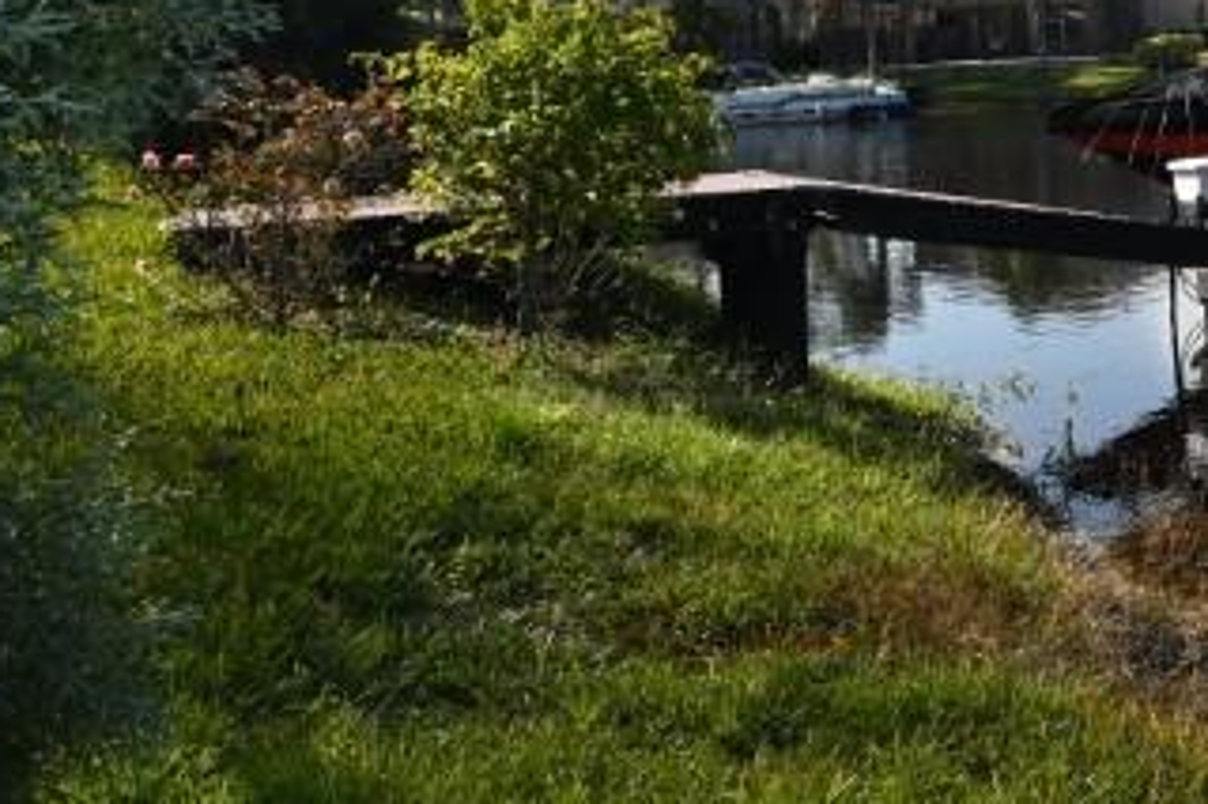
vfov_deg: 24.6
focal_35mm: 54
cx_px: 1340
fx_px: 1811
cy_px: 140
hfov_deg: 32.3
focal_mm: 12
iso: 100
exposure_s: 1/200
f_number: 9
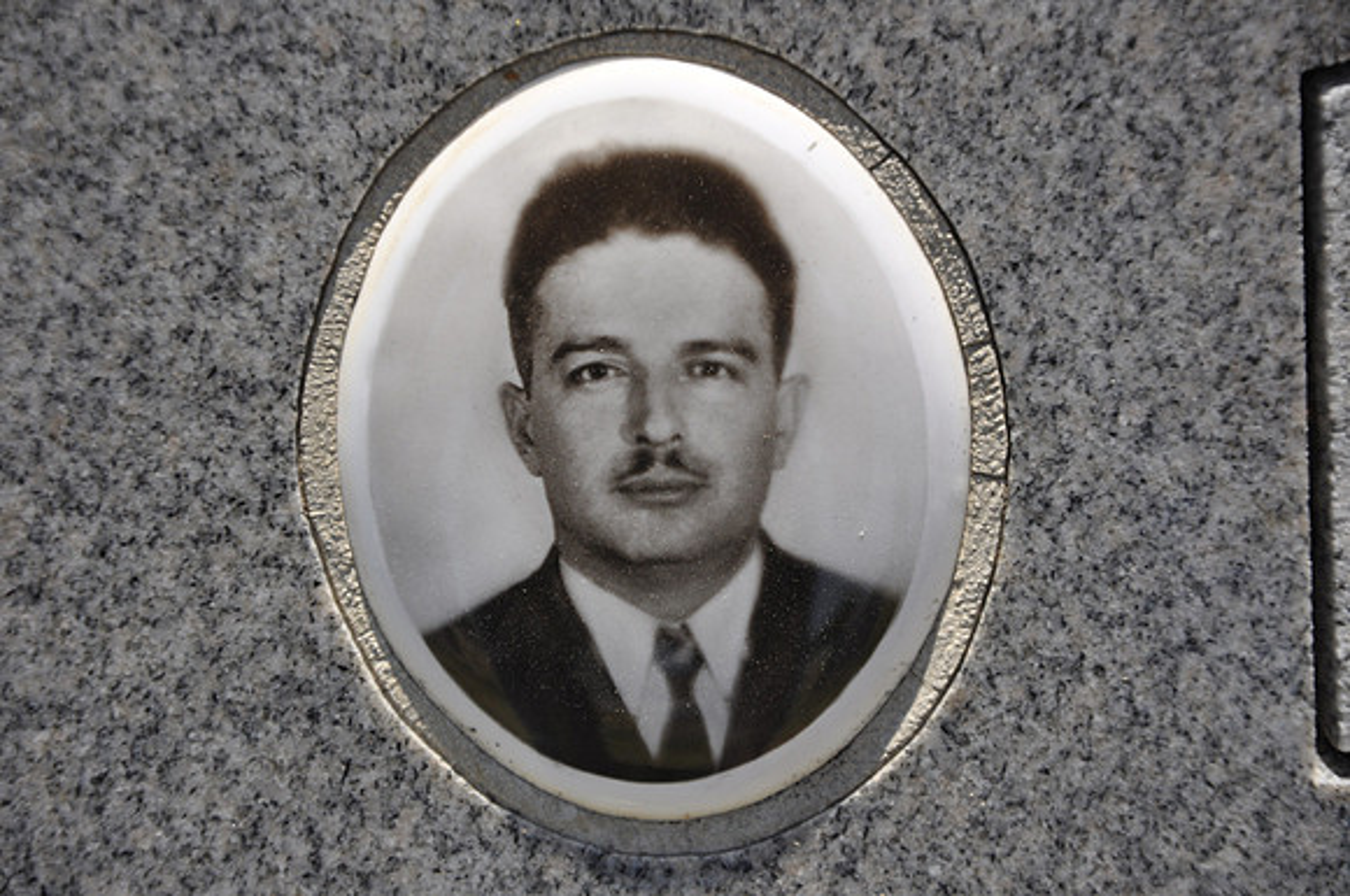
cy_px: 448
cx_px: 675
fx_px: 5505
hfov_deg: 14.0
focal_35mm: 147
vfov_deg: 9.3
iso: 200
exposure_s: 1/160
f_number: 6.3
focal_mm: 98
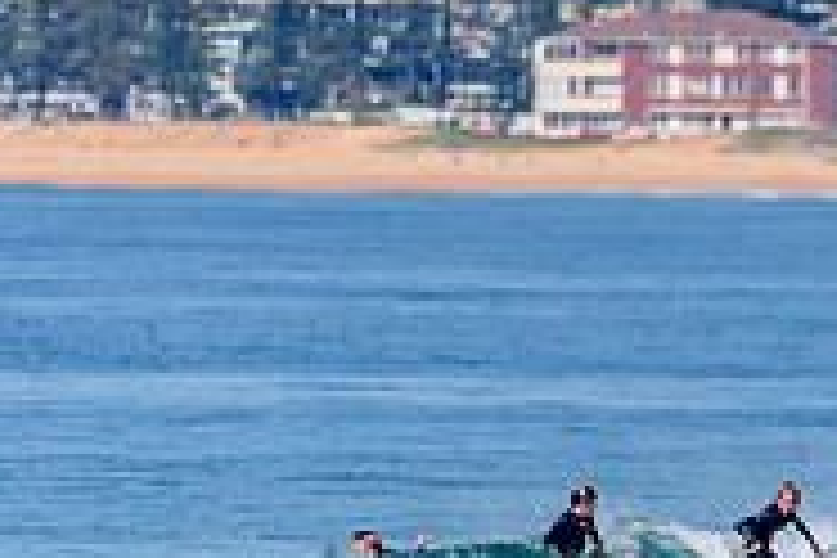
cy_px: 578
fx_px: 36267
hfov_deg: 1.3
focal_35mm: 1560
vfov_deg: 0.9
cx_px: 788
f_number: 5.6
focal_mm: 500
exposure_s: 1/2000
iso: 110
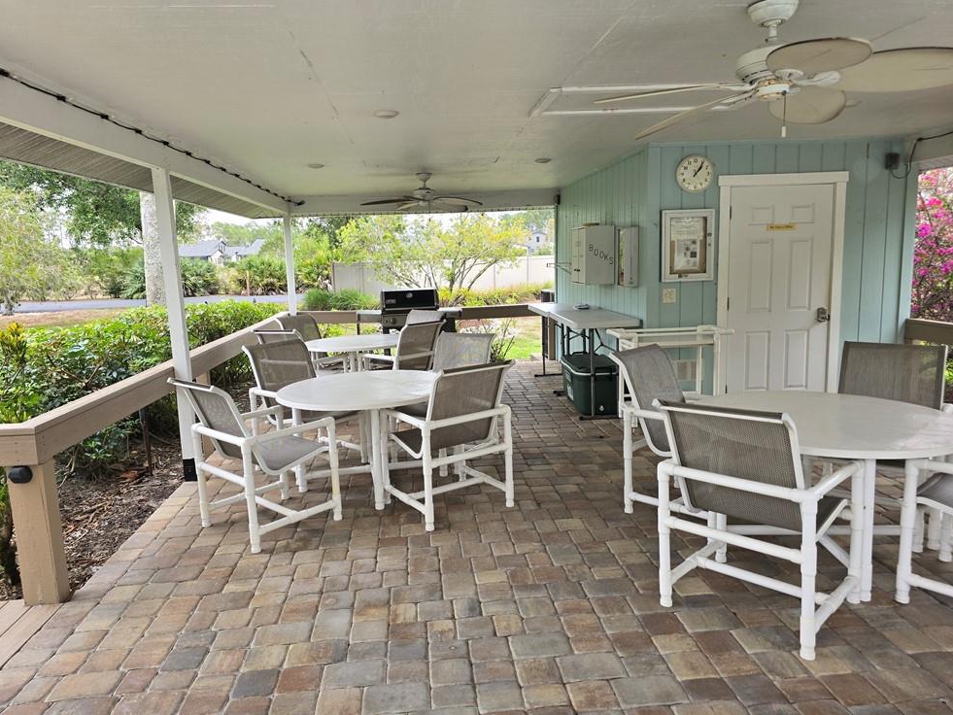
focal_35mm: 24
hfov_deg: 71.6
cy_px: 358
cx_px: 464
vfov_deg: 56.8
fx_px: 661
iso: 40
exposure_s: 1/180
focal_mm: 6.3
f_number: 1.7
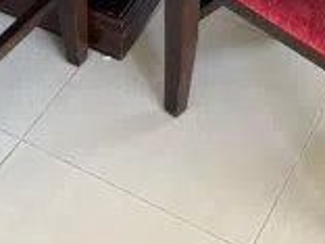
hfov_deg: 18.4
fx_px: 1005
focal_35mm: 107
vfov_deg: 12.6
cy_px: -202
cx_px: 148
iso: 125
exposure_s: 1/69
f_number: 1.5
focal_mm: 5.7
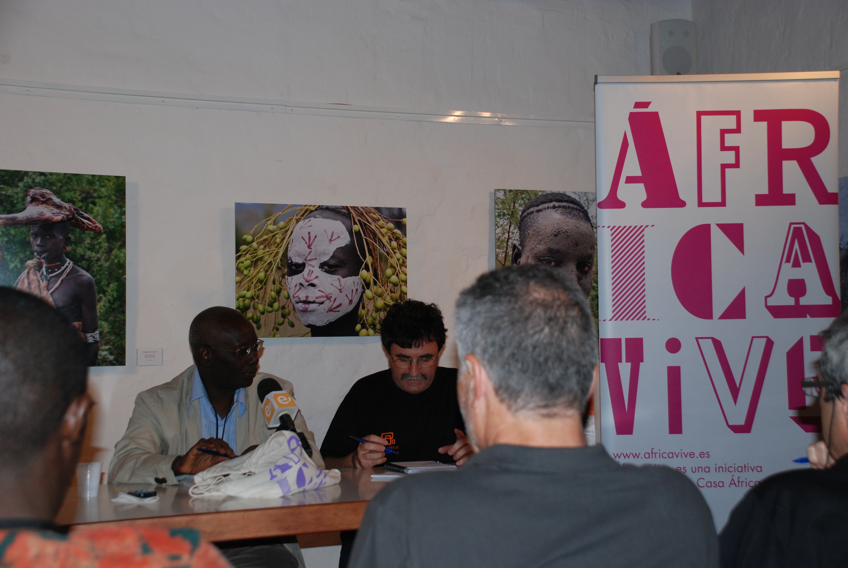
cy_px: 284
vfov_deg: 28.2
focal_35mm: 48
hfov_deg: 41.1
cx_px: 424
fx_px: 1132
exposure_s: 1/60
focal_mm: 32
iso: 320
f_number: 4.2
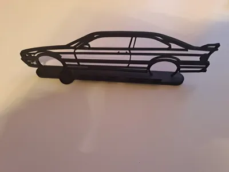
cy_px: 86
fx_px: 165
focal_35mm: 25
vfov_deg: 54.9
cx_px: 114
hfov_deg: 69.4
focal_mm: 4.65
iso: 400
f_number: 1.8
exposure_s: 1/25
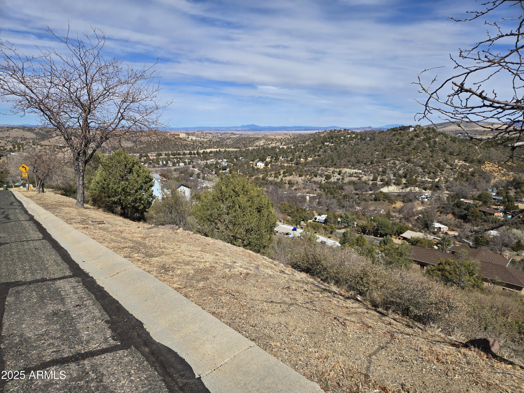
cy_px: 196
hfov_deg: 73.9
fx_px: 348
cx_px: 262
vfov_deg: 58.9
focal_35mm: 23
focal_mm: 5.4
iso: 25
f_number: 1.8
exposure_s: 1/2969
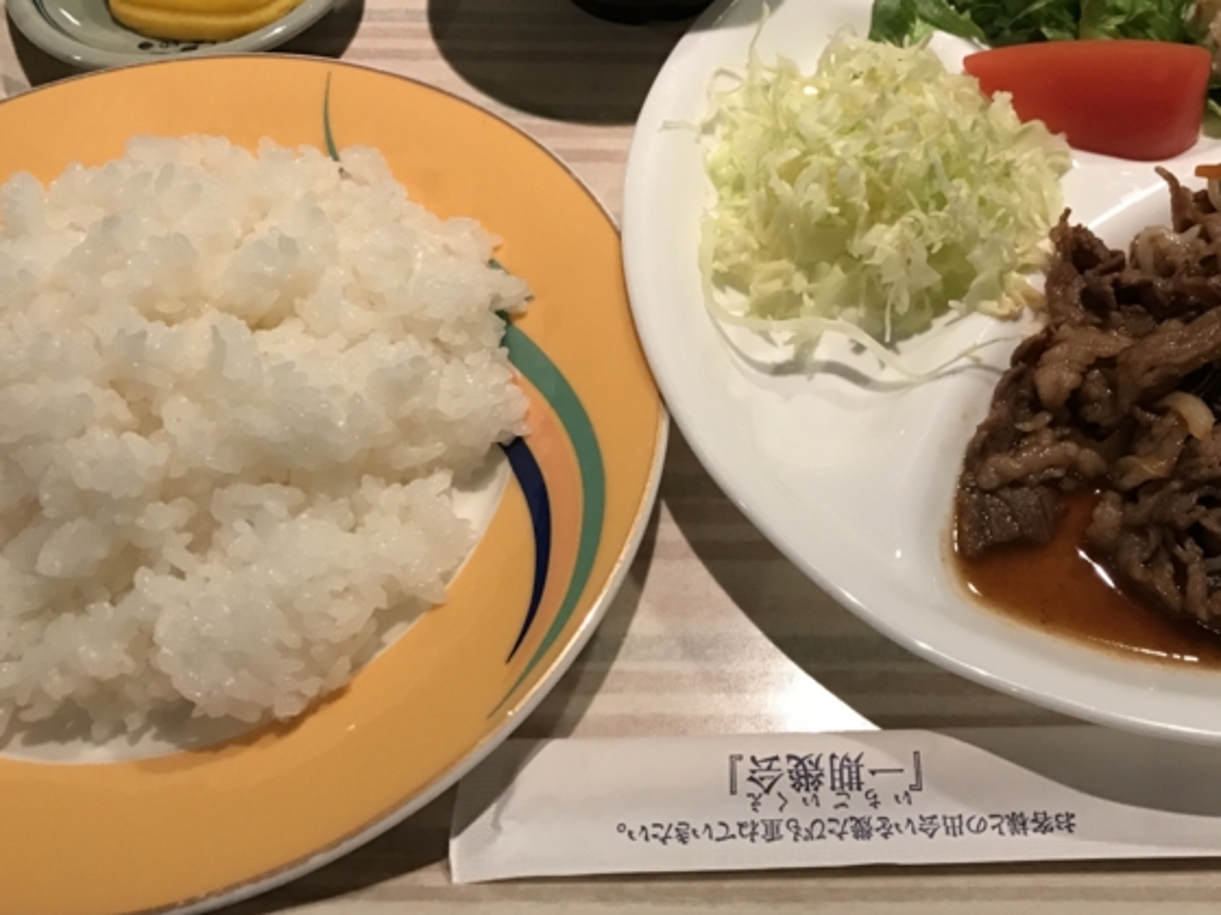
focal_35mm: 40
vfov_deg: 35.6
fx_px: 1411
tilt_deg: -51.4
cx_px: 794
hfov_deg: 46.2
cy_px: 307
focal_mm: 3.99
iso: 50
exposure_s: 1/15
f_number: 1.8
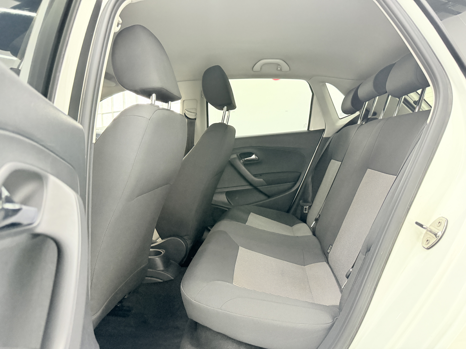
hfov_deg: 71.6
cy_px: 174
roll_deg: +0.7
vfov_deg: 56.8
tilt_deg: -5.7
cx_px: 233
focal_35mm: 24
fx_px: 323
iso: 800
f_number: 1.78
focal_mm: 6.76
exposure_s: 1/54
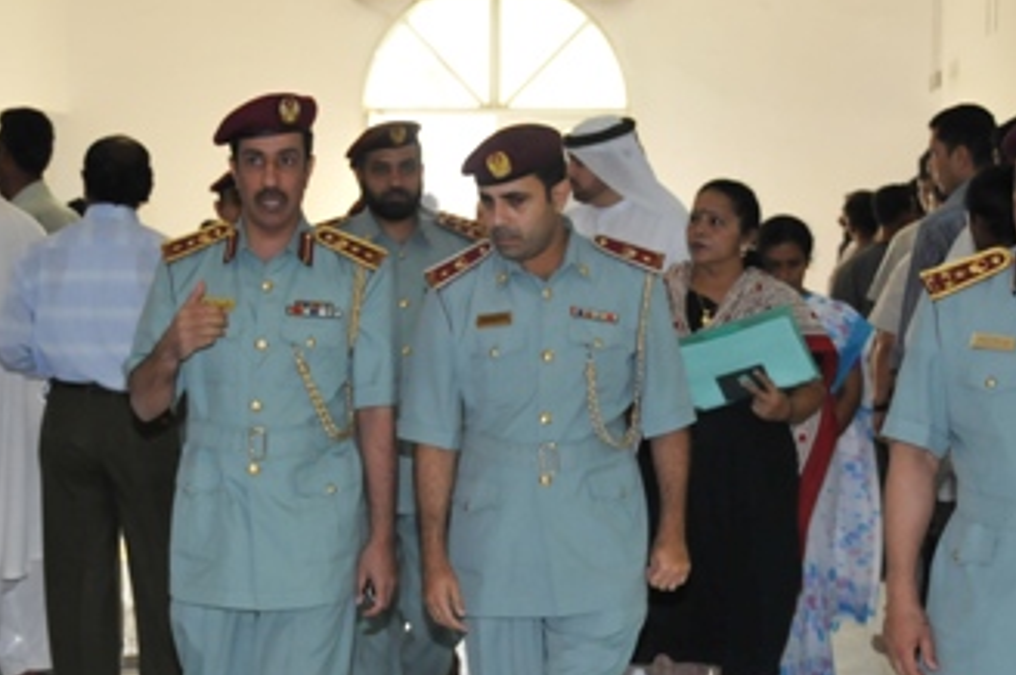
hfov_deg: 25.7
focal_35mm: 79
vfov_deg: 17.2
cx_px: 434
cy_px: 310
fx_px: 2227
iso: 800
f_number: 4
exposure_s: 1/250
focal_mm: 27
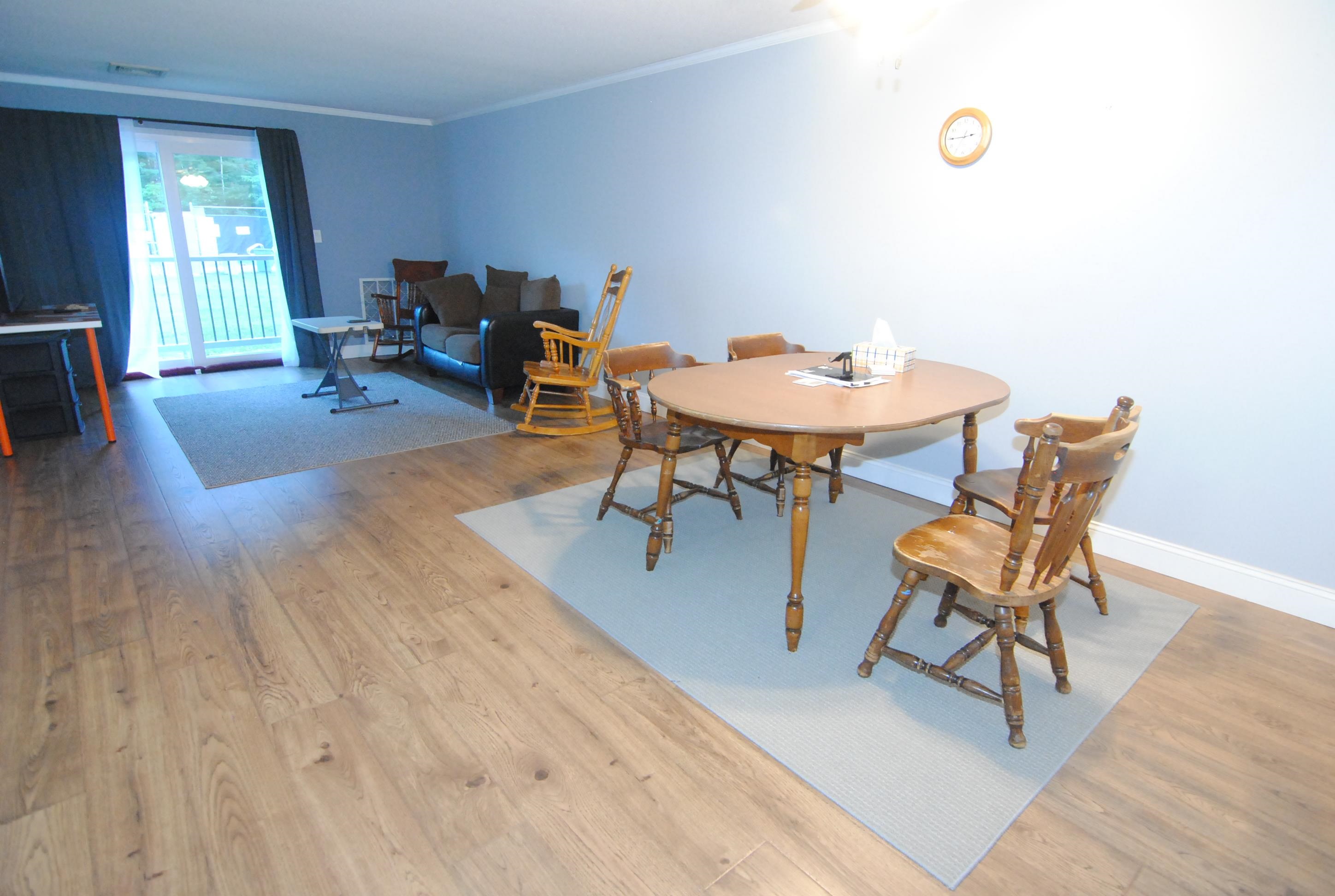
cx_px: 668
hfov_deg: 89.9
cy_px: 448
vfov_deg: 67.6
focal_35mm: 18
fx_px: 669
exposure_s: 1/50
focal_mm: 12
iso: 1600
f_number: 3.5
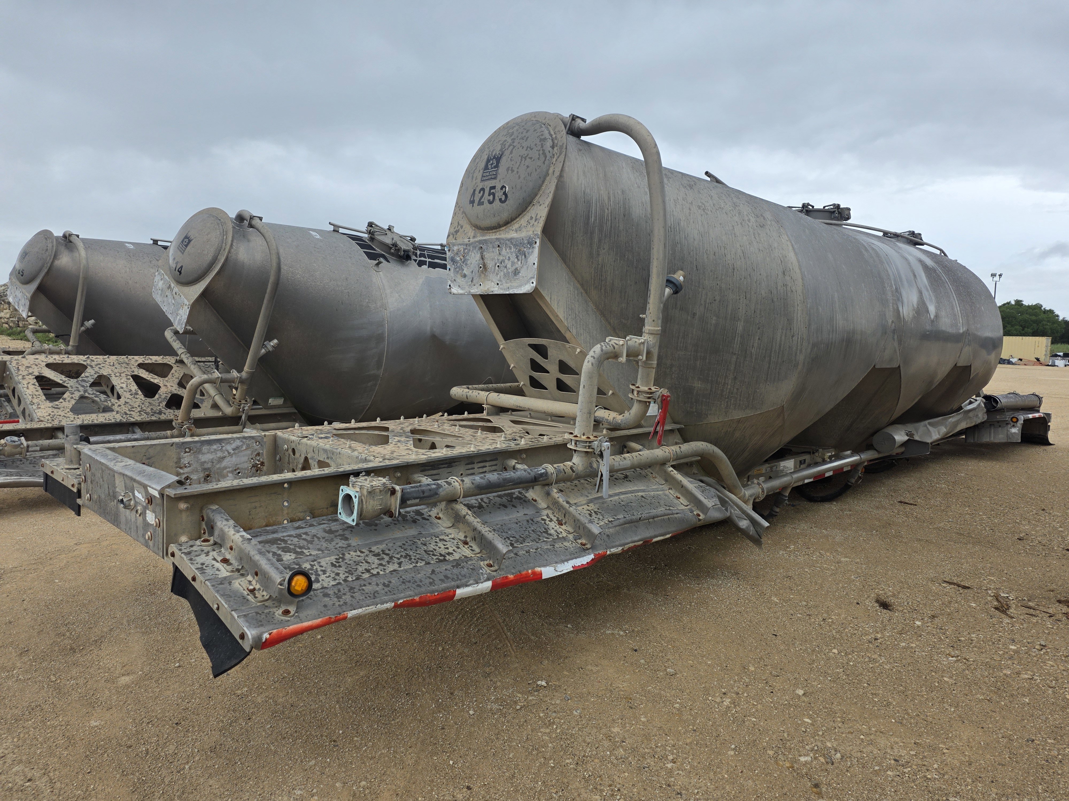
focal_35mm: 23
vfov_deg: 58.9
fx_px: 710
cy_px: 400
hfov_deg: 73.9
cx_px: 534
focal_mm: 6.25
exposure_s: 1/180
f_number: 1.7
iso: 32
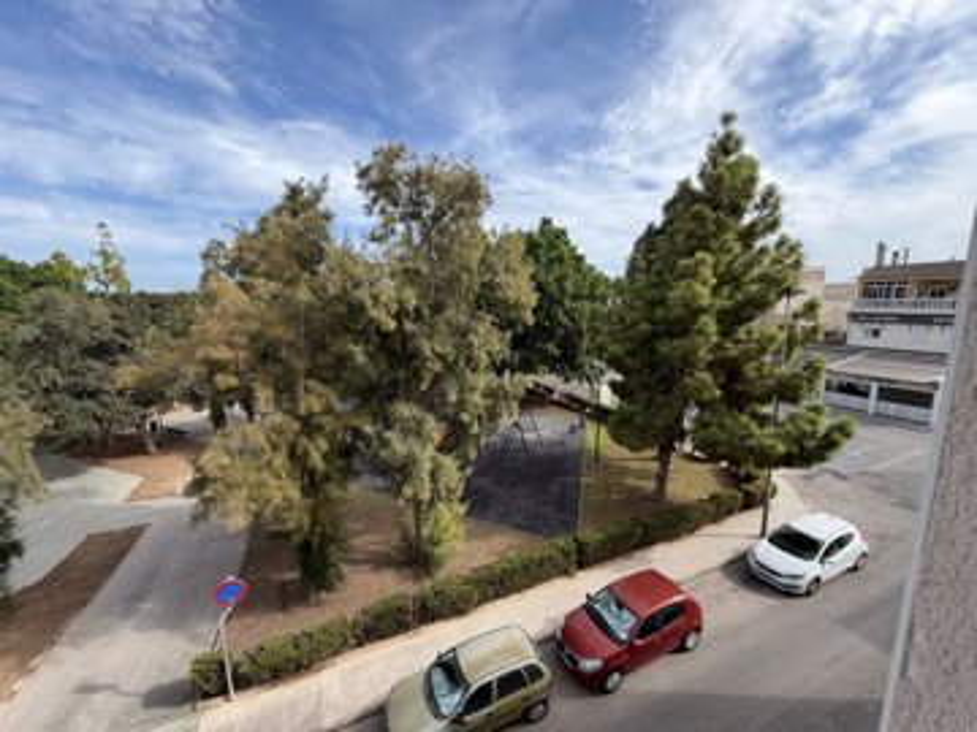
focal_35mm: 14
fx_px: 395
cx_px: 488
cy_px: 366
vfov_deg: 85.7
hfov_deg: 102.1
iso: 50
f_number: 2.2
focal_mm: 2.22
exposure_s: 1/502
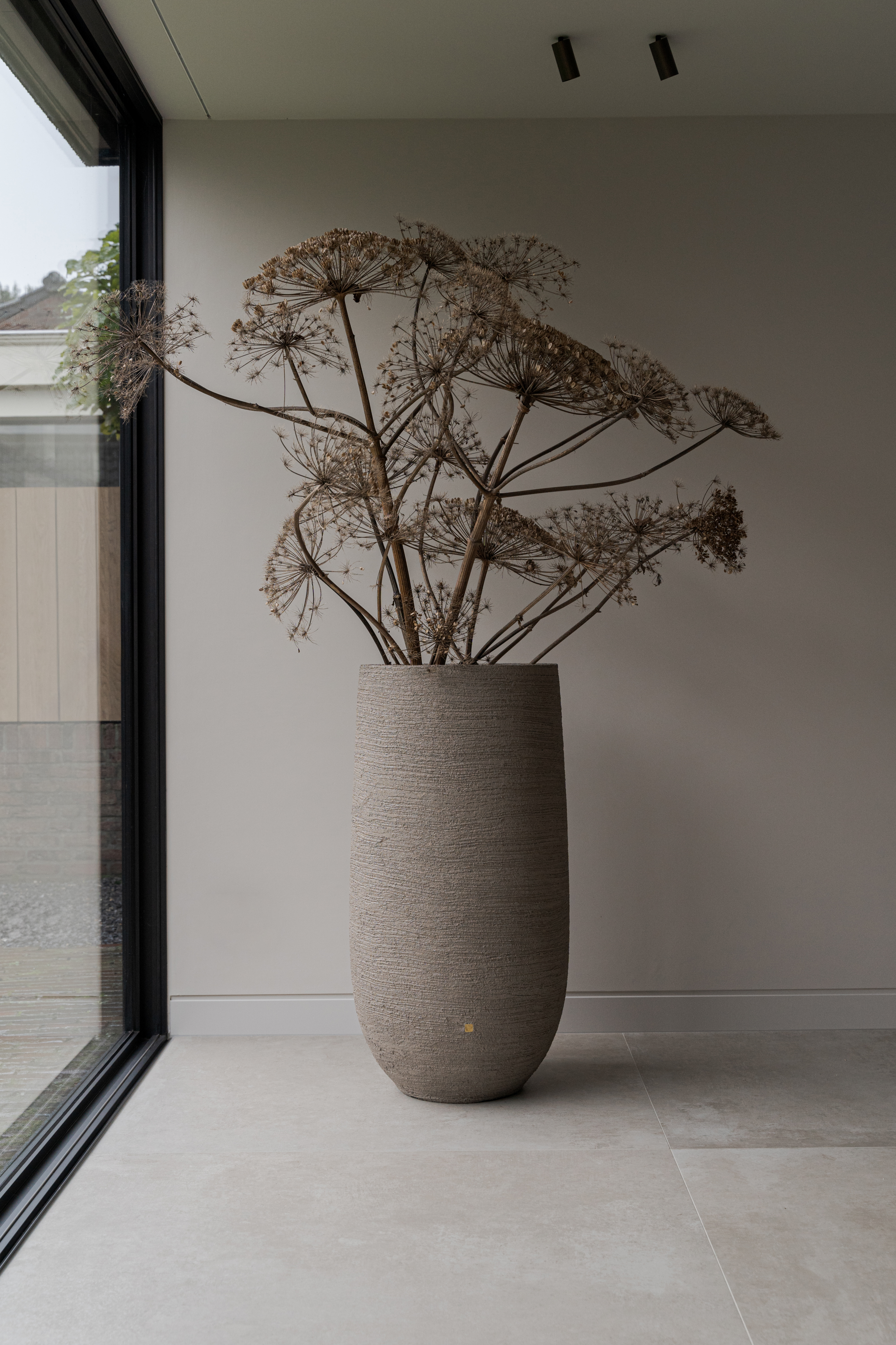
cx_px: 448
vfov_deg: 46.4
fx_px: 1568
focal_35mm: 42
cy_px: 672
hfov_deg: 31.9
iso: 1000
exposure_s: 1/60
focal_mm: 42
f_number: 5
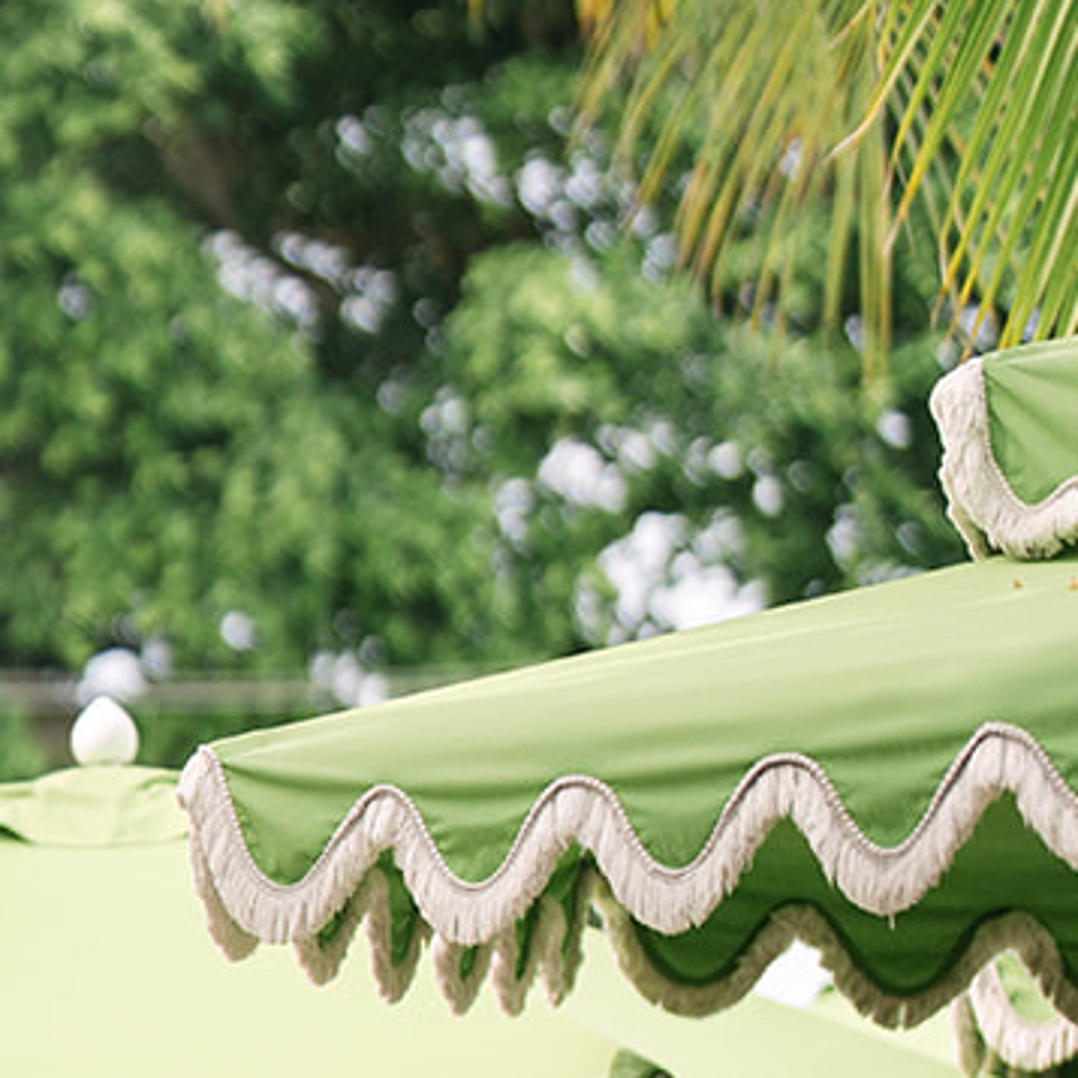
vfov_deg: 9.0
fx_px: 6694
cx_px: -498
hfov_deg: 9.0
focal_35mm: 190
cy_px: 1454
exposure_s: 1/5000
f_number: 1.2
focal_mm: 50
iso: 250
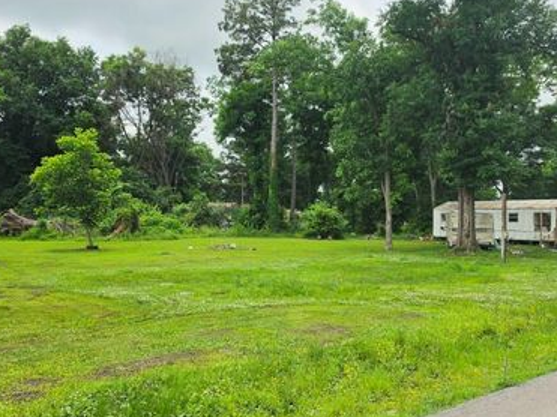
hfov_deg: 58.2
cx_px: 311
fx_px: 499
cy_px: 202
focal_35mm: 31
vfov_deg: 45.4
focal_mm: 6.5
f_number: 1.4
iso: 50
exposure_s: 1/7939
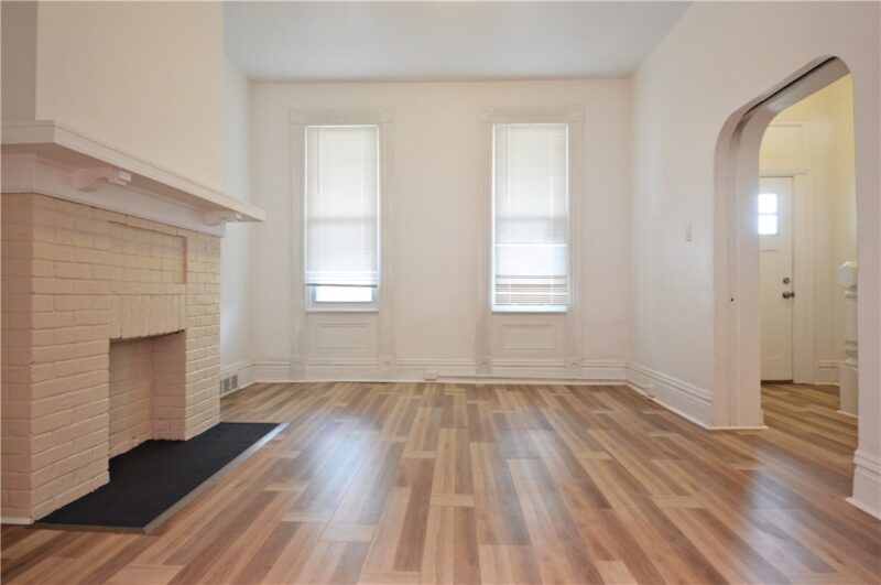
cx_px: 440
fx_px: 440
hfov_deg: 90.1
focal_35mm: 18
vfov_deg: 67.2
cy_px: 292
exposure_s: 1/60
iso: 900
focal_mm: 12
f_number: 4.5
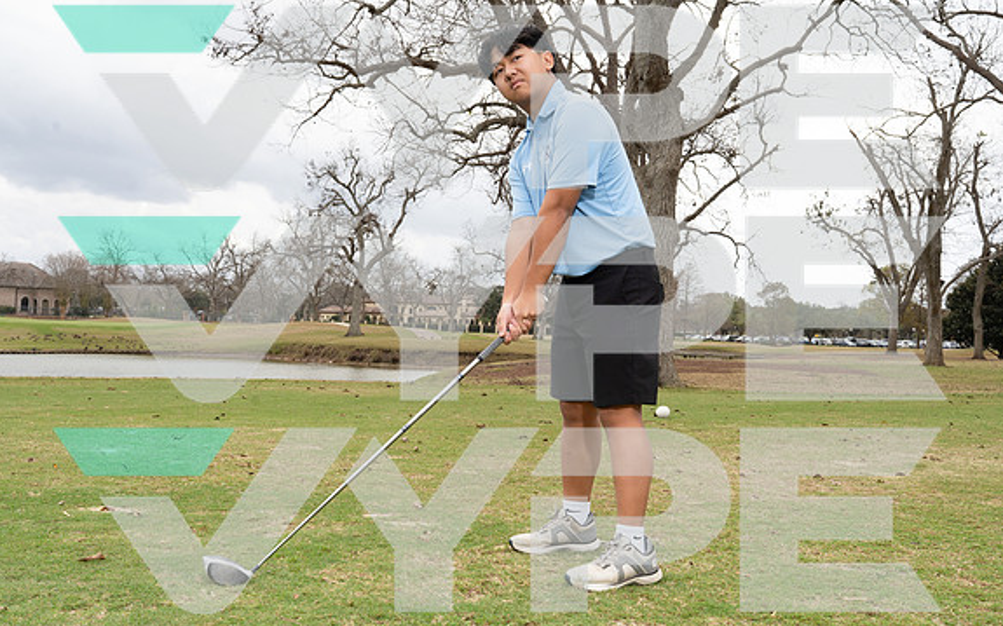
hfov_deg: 54.0
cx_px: 502
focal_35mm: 36
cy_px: 310
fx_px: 984
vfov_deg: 35.3
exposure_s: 1/250
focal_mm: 35
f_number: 10
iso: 400
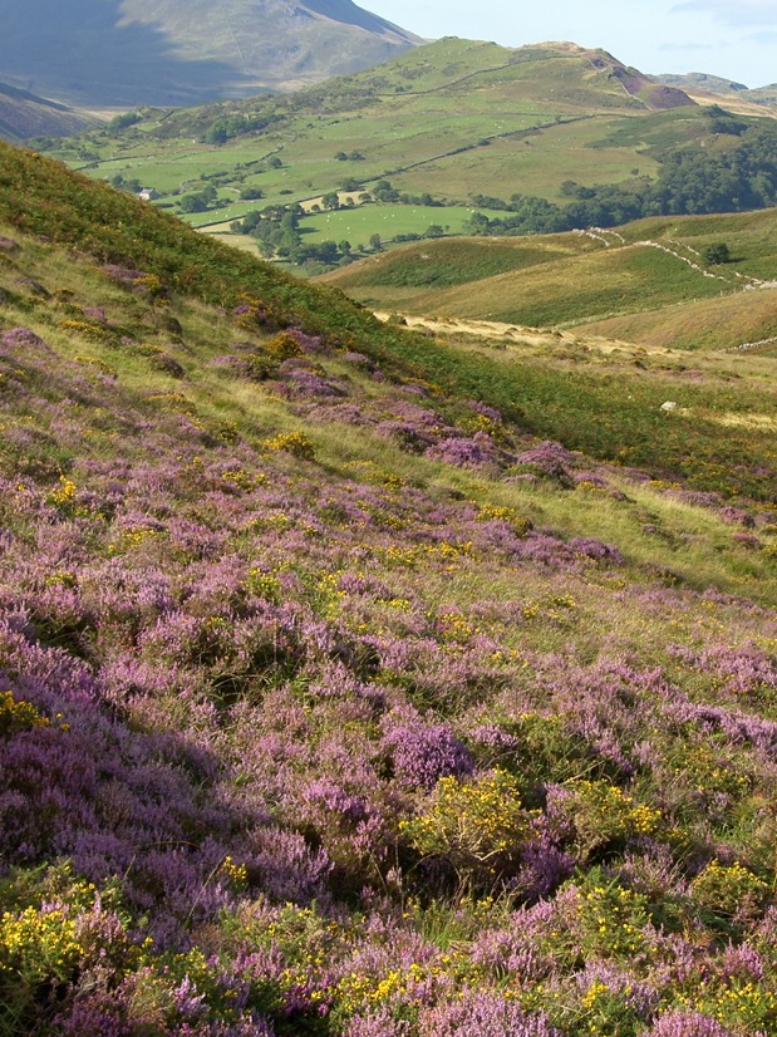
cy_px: 461
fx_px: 2785
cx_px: 673
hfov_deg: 15.7
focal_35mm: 93
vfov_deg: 21.1
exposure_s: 1/250
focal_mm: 15.5
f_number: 5
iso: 50
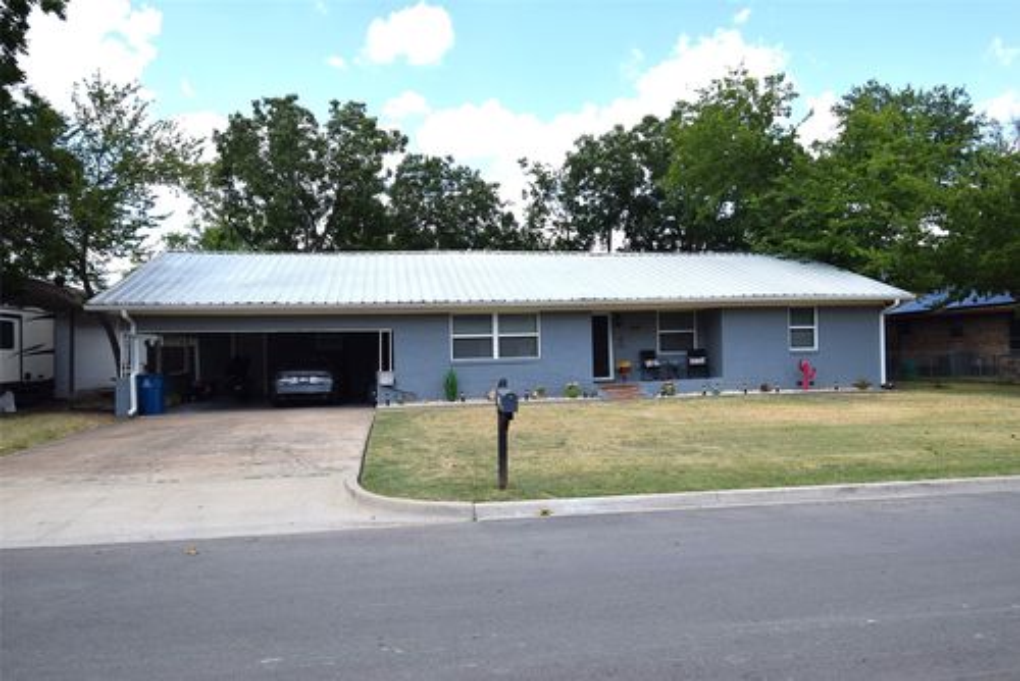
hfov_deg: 71.5
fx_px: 709
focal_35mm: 25
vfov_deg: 51.3
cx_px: 510
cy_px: 340
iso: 100
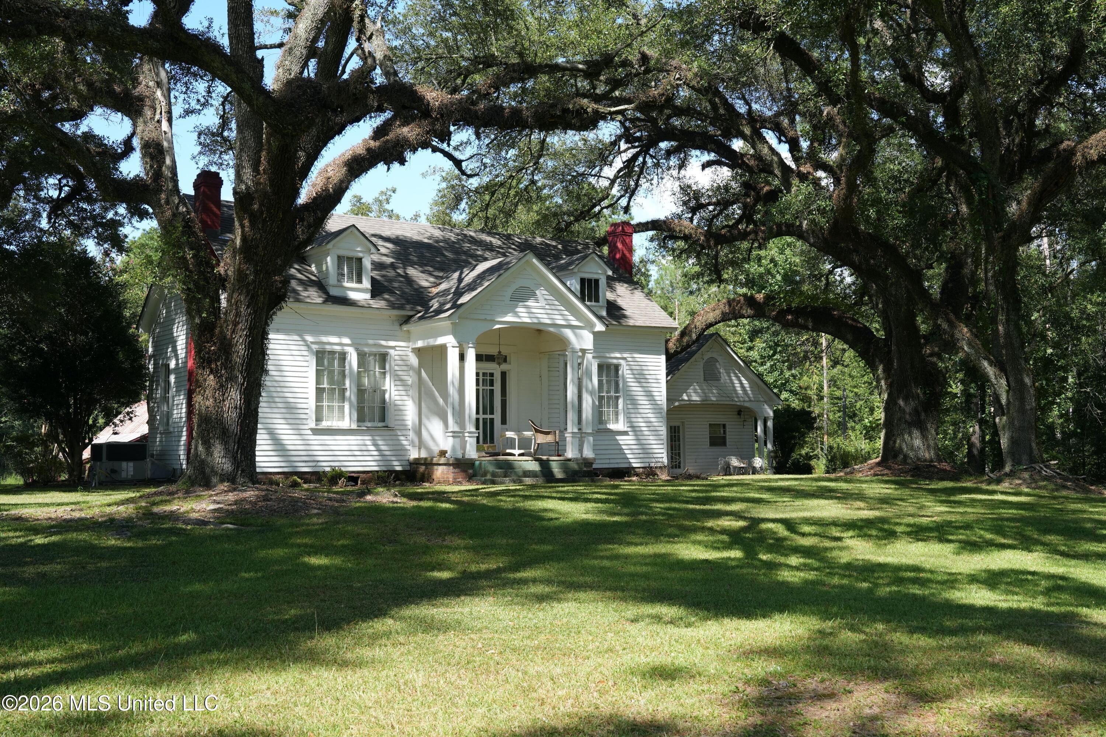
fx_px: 1229
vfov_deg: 33.4
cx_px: 553
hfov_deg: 48.5
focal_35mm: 40
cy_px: 368
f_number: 8
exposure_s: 1/250
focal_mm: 40
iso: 320
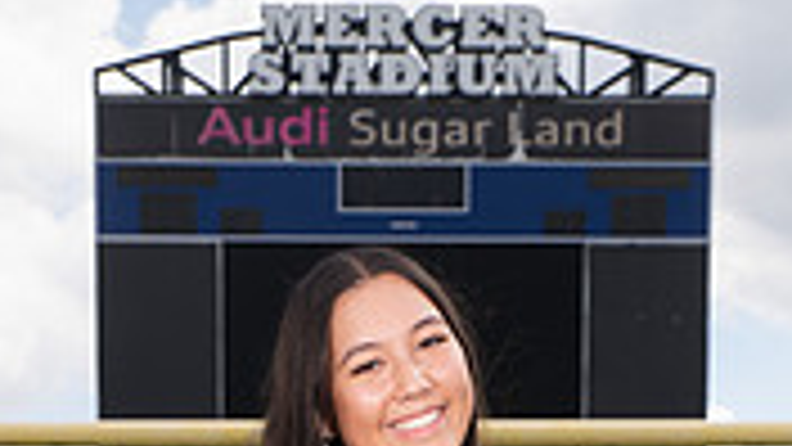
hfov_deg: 17.4
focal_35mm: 123
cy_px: 1009
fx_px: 2583
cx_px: 405
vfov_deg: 9.0
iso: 125
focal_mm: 46
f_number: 7.1
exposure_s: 1/400
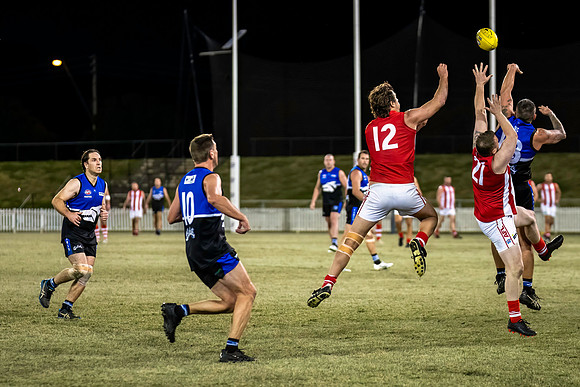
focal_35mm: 198
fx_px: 3184
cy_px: 252
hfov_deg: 10.4
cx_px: 299
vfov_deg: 7.0
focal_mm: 140
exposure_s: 1/1250
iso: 2500
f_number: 2.8
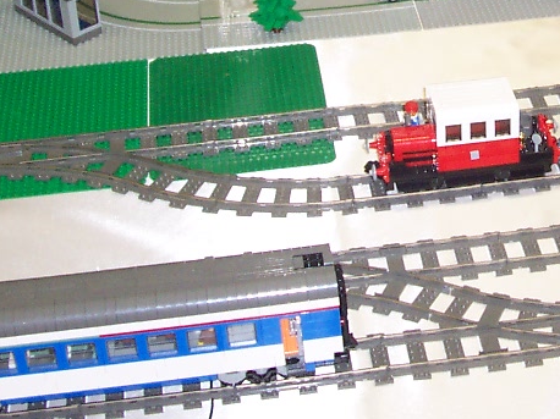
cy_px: -22
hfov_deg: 19.8
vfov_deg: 14.9
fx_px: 1568
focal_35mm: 97
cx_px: 531
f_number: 2.8
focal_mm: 5.6
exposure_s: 1/60
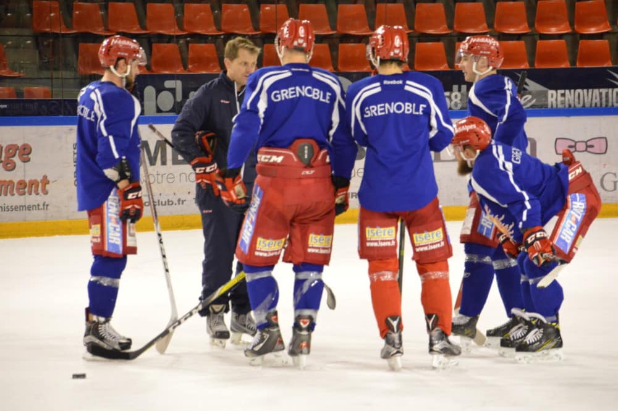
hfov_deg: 9.2
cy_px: 206
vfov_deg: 6.1
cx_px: 309
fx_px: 3859
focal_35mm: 225
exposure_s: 1/100
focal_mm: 150
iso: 3200
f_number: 6
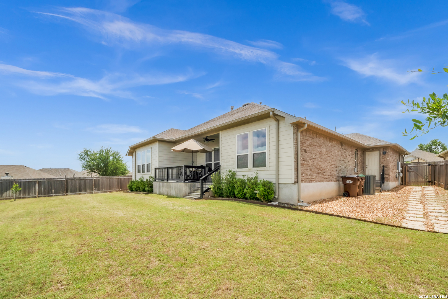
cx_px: 224
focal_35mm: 15
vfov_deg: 77.3
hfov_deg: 100.4
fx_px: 187
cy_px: 150
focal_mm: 10
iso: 100
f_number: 13
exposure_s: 1/100
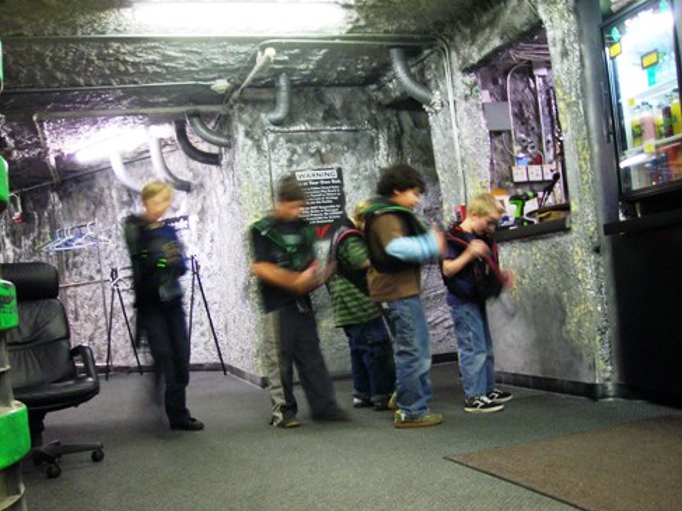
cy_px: 258
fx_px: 768
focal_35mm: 39
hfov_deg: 47.9
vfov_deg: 36.8
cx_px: 340
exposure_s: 1/4
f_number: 3.2
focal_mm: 6.3
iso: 192
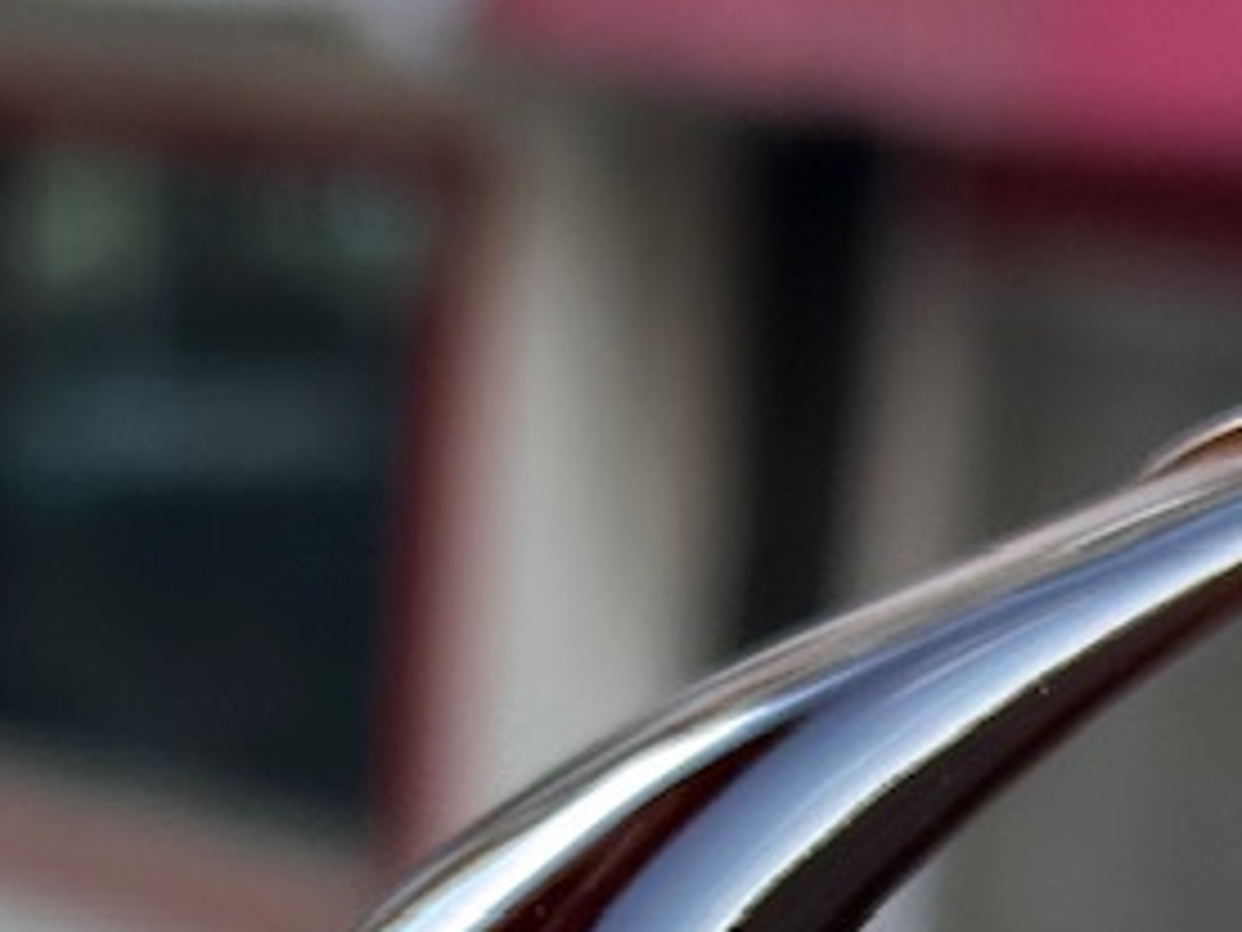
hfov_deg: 8.8
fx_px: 8001
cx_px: -189
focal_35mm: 223
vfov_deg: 6.4
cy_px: 1995
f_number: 1.78
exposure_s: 1/373
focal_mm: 6.86
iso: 64
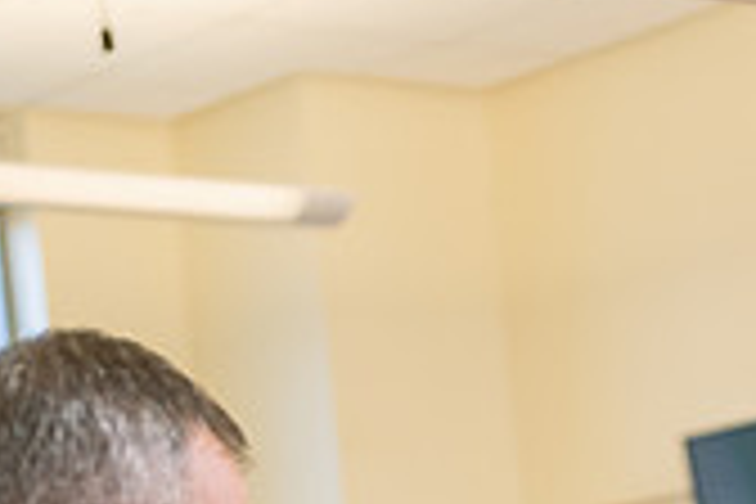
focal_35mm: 180
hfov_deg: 11.3
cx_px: 778
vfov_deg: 7.5
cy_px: 731
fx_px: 3780
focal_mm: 52
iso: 800
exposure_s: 1/200
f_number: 2.8
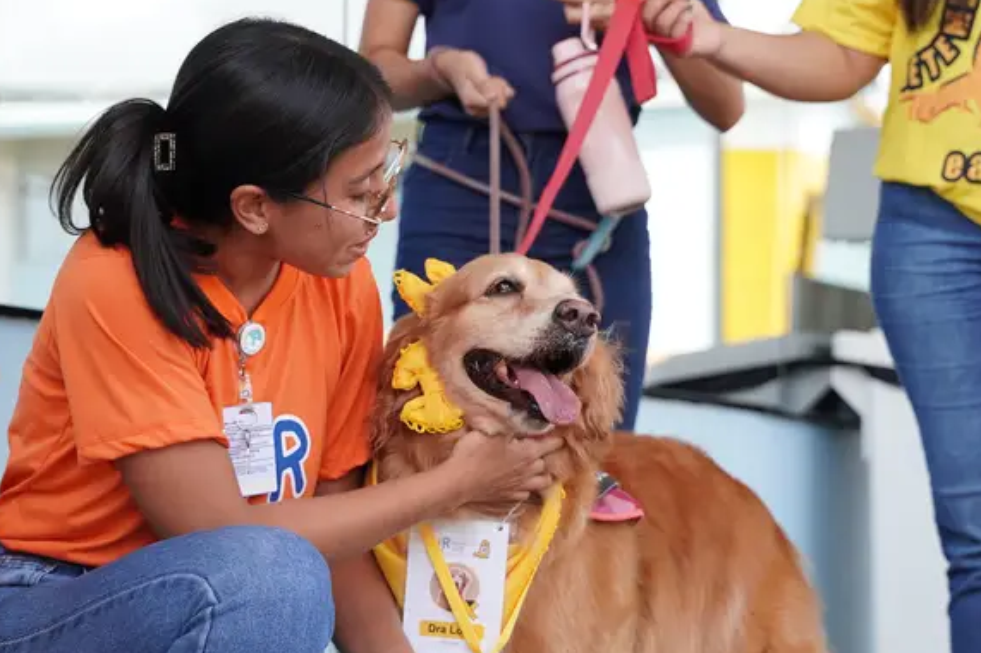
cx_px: 428
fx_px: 3255
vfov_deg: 11.5
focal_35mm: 120
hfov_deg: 17.1
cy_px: 371
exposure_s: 1/800
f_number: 2.8
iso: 400
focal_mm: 52.9
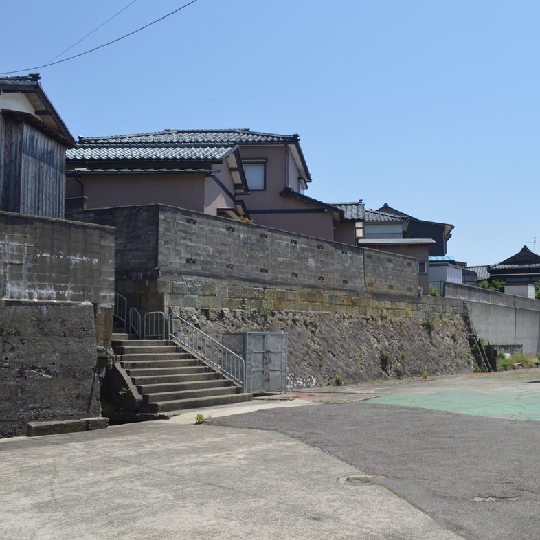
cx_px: 386
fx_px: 618
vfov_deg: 47.2
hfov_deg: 46.0
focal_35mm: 35
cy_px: 269
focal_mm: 18
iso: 400
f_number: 10
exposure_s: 1/400
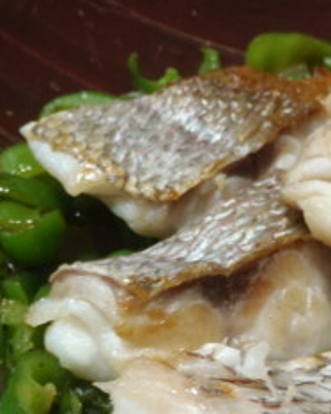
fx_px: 858
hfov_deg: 21.4
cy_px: 373
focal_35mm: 70
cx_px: 290
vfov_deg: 26.2
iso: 200
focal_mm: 5
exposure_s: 1/8
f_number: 3.9
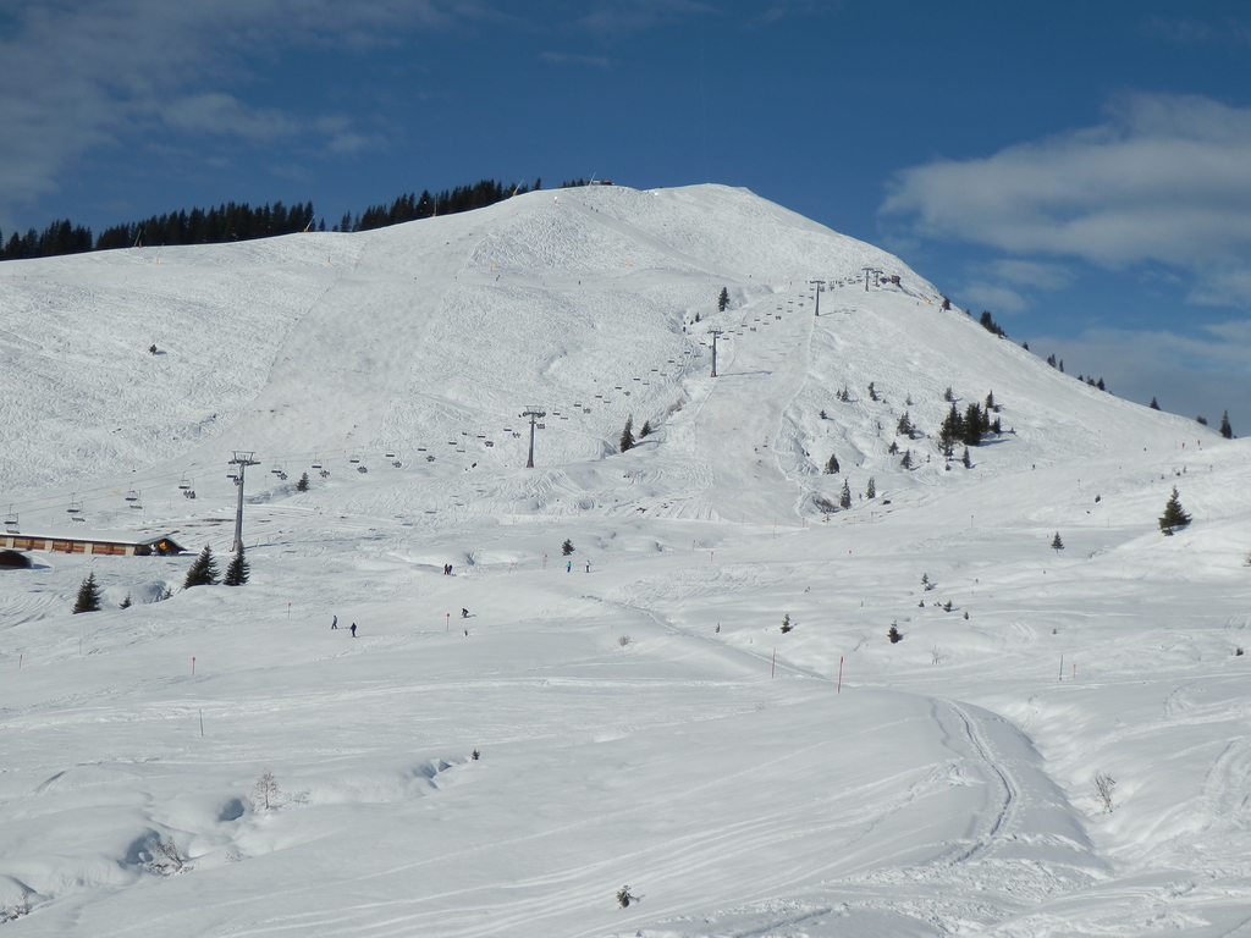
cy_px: 469
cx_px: 626
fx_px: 1771
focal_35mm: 49
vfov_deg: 29.7
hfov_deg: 38.9
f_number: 11.2
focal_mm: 8.9
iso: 80
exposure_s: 1/320
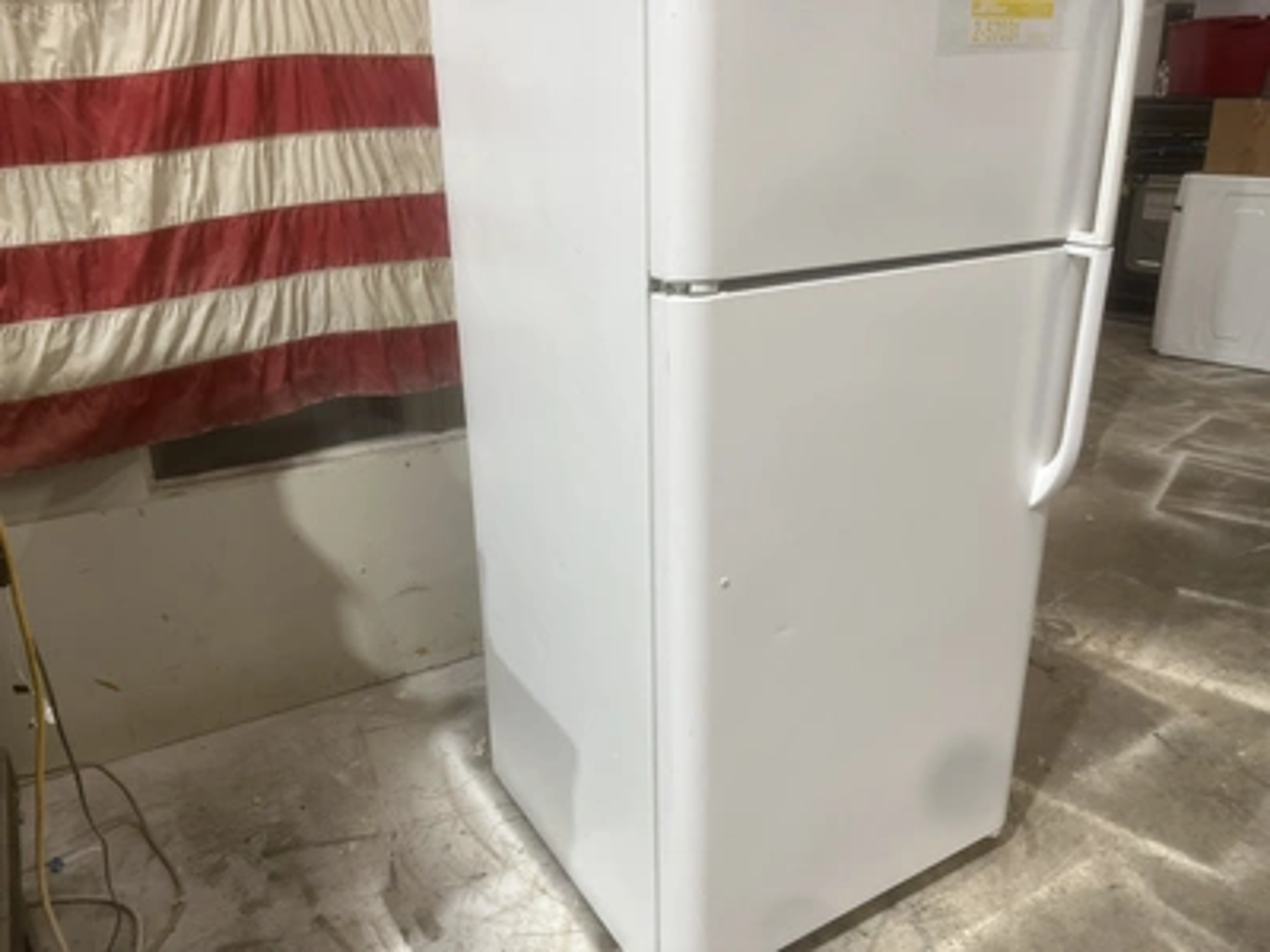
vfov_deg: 53.1
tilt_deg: -19.1
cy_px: 476
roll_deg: +1.7
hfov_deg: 67.3
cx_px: 635
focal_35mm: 26
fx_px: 954
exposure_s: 1/120
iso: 125
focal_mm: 5.1
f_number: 1.6
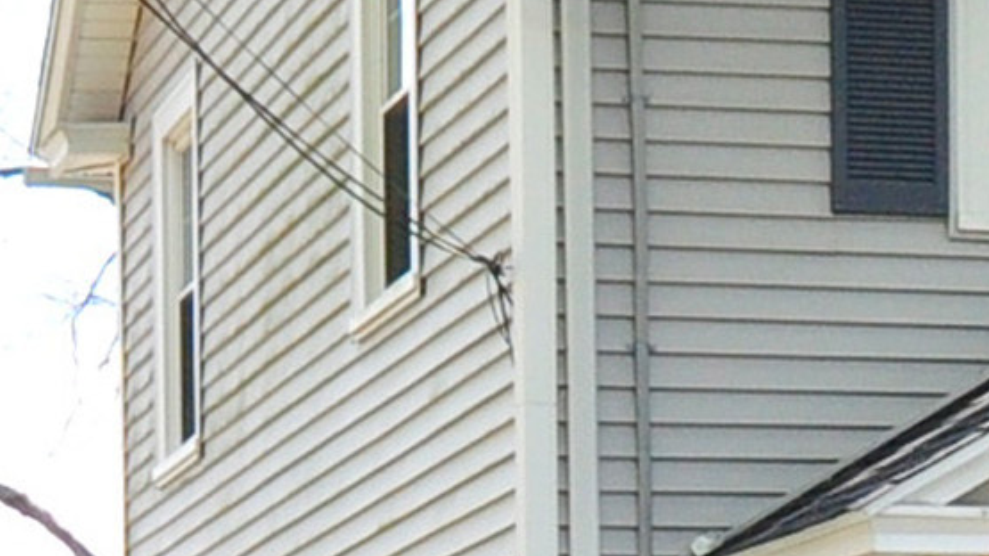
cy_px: 756
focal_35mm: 156
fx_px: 4083
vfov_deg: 7.7
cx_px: 1299
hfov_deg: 13.3
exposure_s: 1/250
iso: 640
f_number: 8
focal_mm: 19
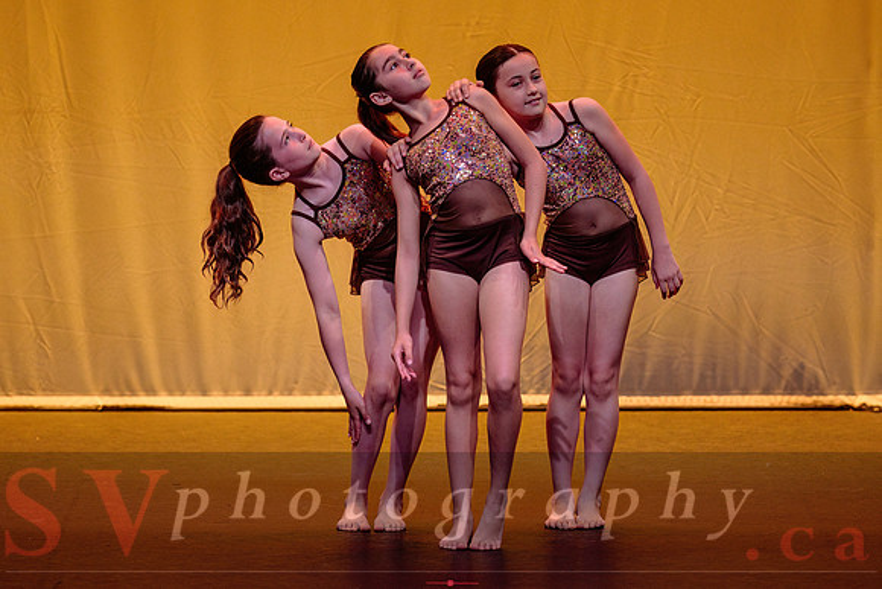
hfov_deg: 6.9
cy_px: 271
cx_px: 441
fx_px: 7354
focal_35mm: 300
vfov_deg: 4.6
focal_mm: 200
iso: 1250
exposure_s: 1/500
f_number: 2.8
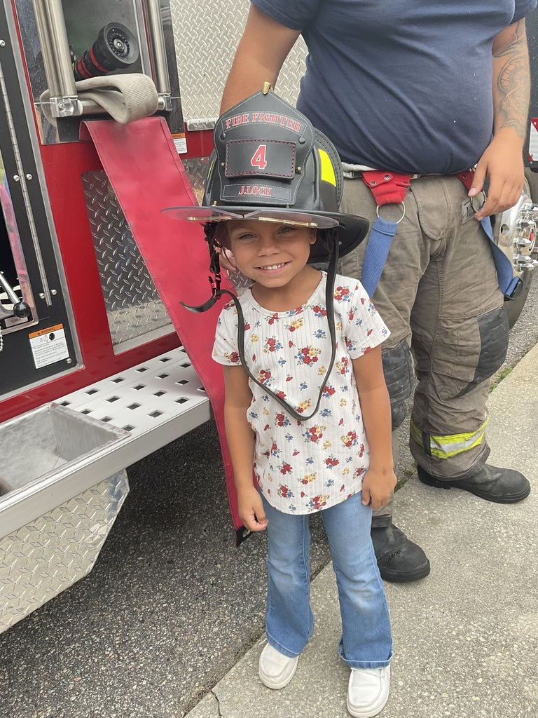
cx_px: 269
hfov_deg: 48.2
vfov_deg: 61.7
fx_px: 601
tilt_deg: -22.0
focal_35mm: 29
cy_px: 359
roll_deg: +4.5
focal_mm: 3
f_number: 1.8
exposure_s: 1/203
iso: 16
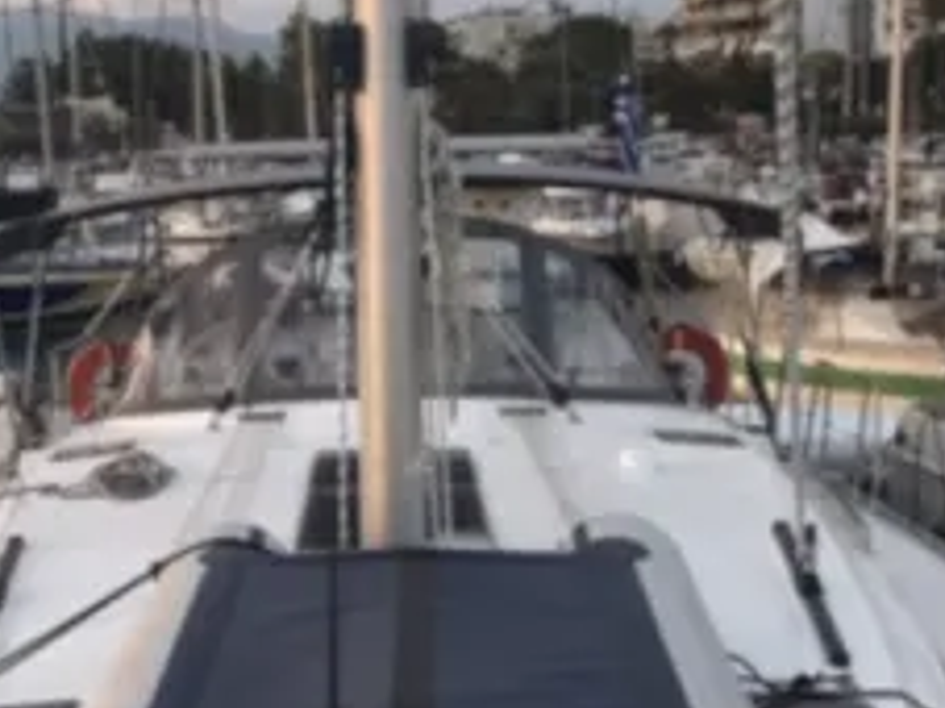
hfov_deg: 26.2
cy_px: 537
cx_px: 321
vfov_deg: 19.7
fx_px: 2019
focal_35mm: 74
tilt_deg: -11.3
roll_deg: +1.3
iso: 25
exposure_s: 1/100
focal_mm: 3.99
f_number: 1.8
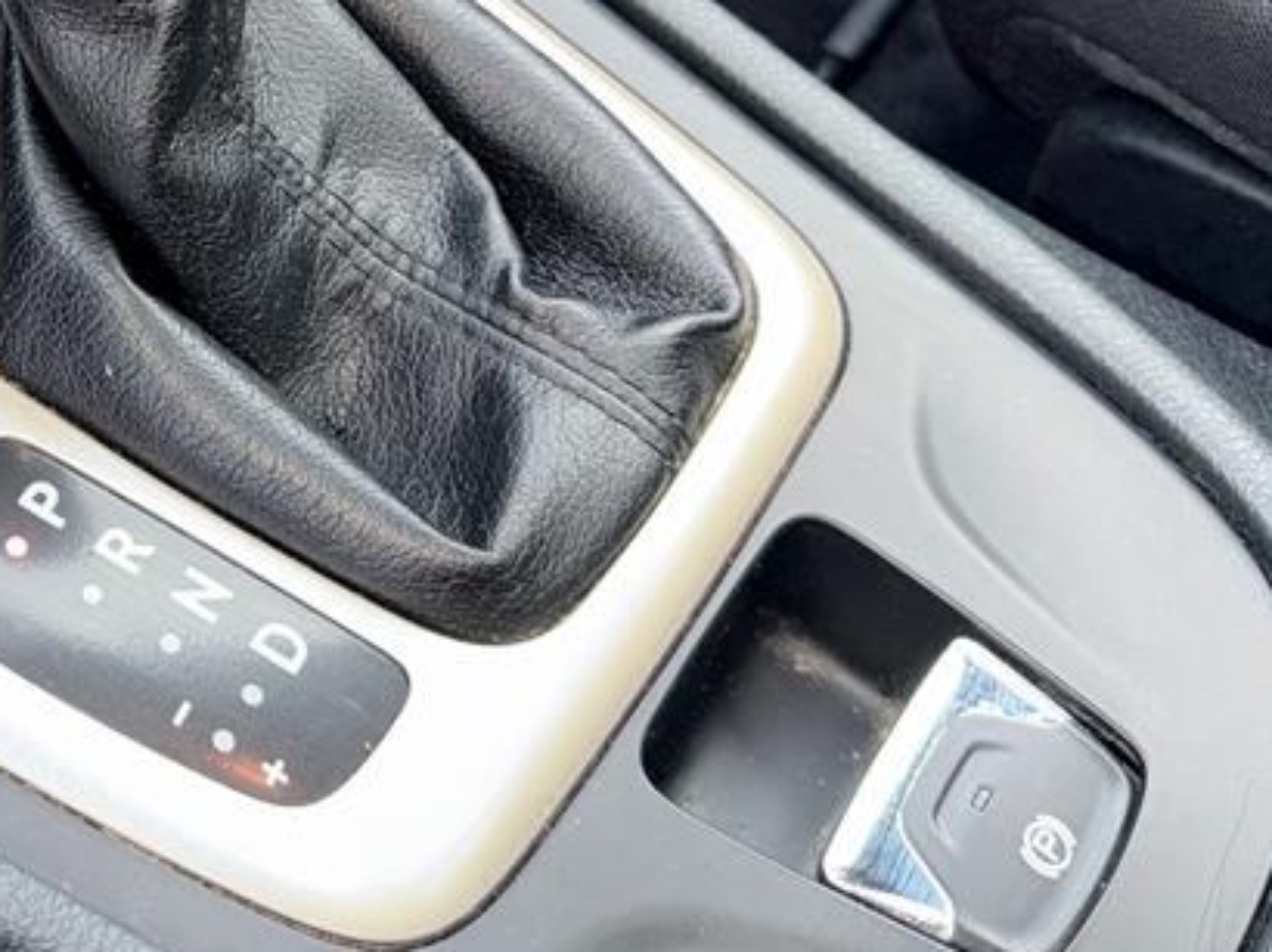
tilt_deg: -46.5
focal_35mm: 75
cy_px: -102
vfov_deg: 18.8
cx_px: -189
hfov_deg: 24.0
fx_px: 2754
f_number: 1.78
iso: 80
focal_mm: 6.76
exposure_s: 1/38
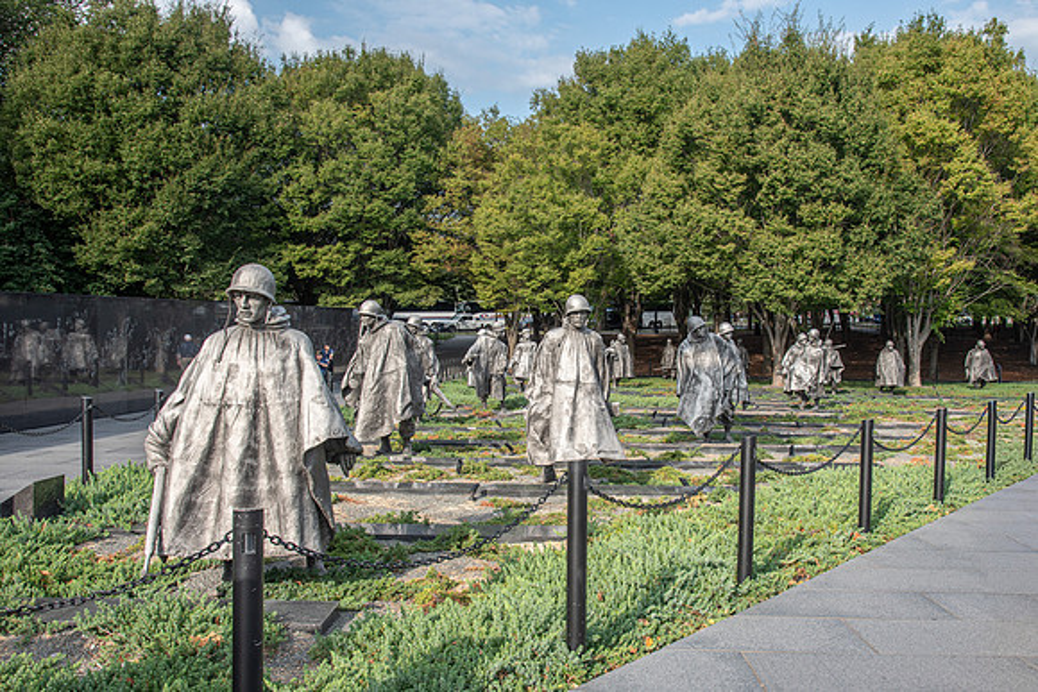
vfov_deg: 39.6
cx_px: 558
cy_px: 372
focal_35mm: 33
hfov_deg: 56.7
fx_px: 961
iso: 100
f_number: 10
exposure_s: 1/160
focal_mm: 31
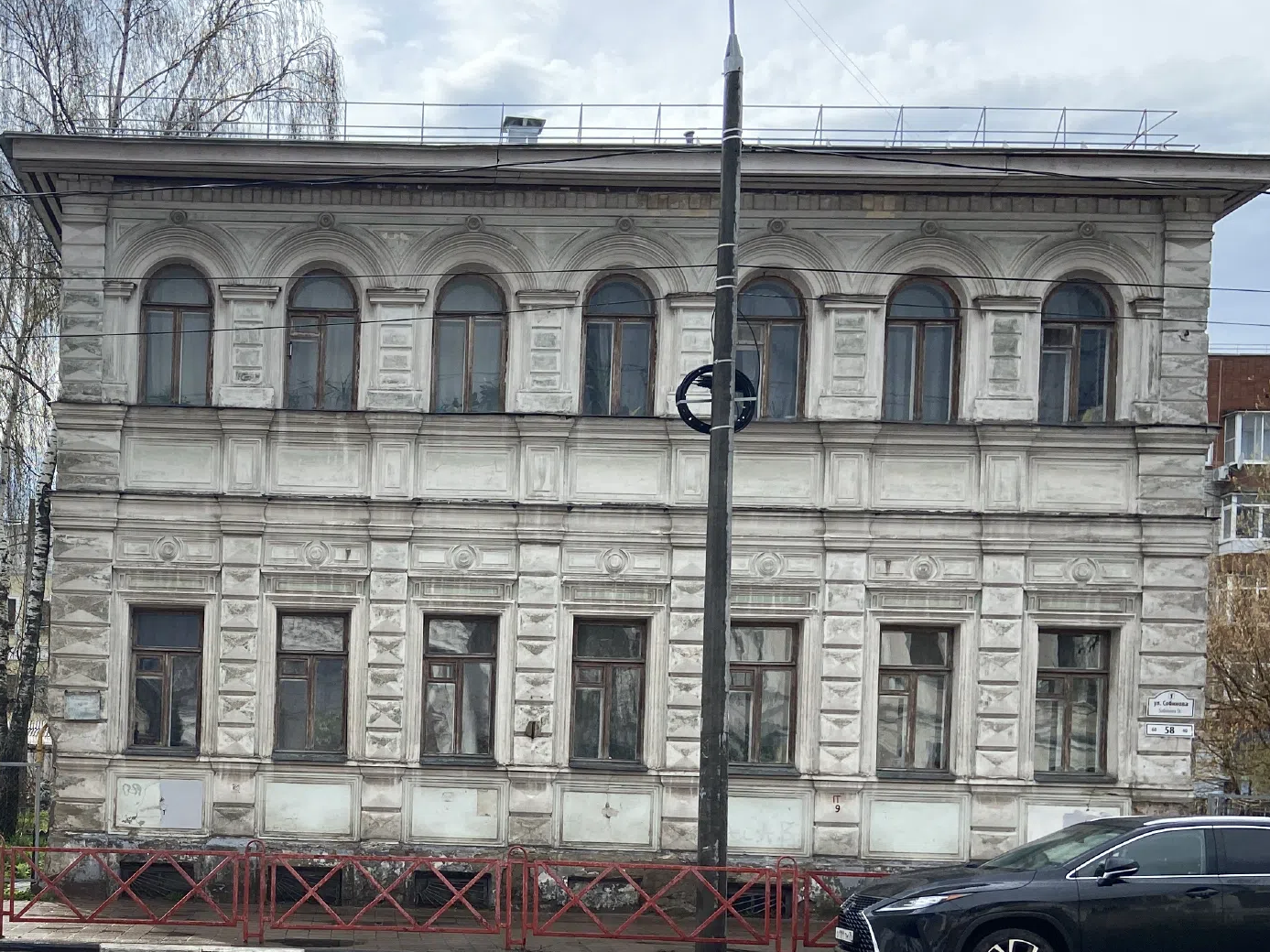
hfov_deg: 40.7
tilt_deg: +0.7
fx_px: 1651
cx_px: 297
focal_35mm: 45
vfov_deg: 31.2
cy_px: 787
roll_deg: -1.1
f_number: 1.8
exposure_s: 1/2358
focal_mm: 4.25
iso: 32
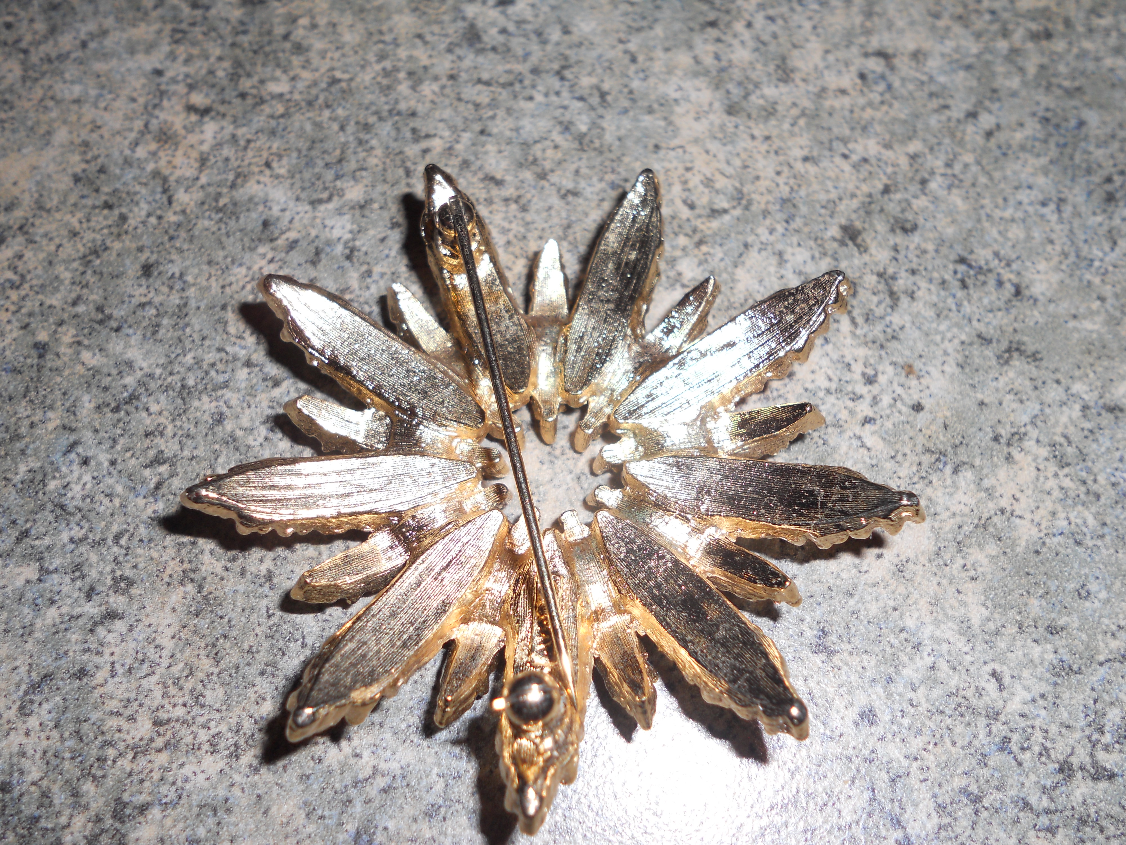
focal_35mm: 32
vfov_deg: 44.2
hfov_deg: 56.8
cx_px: 563
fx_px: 1041
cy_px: 422
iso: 80
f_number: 8.8
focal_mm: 5.8
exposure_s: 1/25
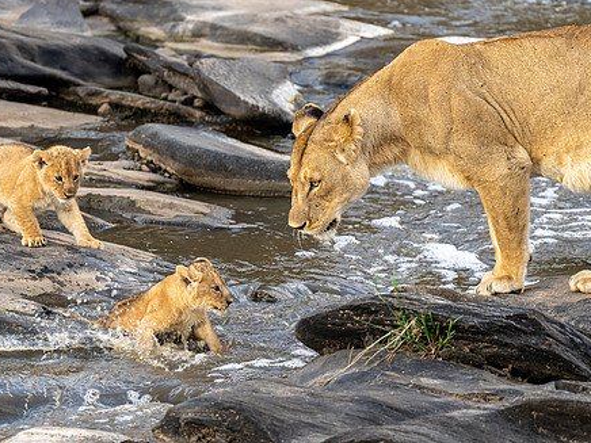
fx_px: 15758
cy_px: 249
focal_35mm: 923
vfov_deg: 1.6
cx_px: 212
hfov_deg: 2.1
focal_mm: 600
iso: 250
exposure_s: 1/200
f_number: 4.5
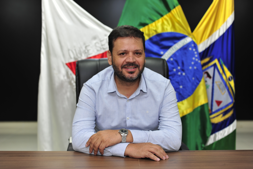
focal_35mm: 50
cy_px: 84
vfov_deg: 27.0
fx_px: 351
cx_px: 126
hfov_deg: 39.6
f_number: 2.2
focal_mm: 50
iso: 400
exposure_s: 1/60
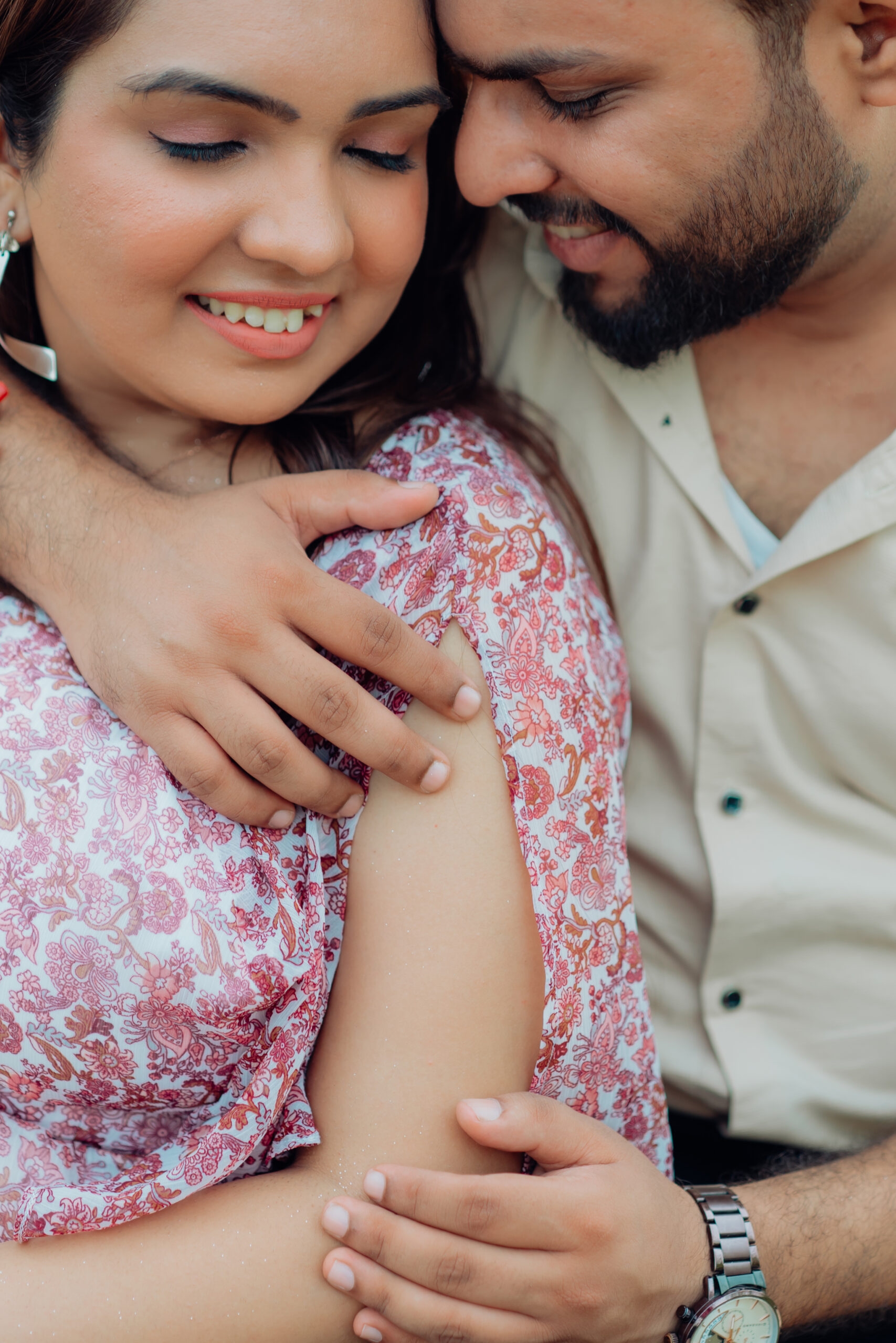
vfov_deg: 27.0
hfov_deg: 18.2
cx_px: 448
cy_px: 672
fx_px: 2799
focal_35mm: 75
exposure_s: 1/100
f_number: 2
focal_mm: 50
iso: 160
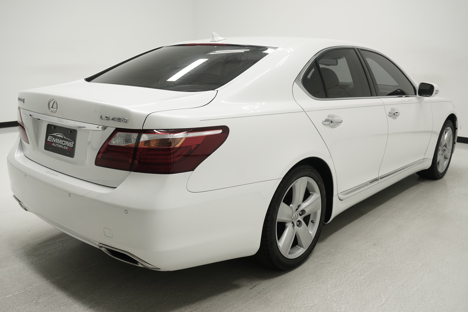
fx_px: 429
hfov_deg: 57.2
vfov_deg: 40.0
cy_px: 156
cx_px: 234
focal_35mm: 33
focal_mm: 22
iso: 500
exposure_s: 1/200
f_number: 5.6
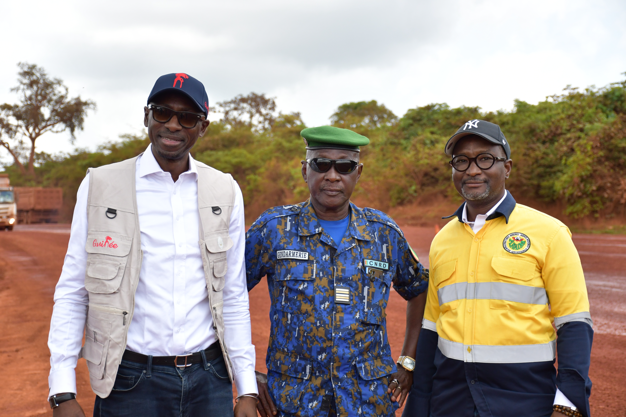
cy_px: 208
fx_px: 1304
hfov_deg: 27.0
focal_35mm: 75
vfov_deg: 18.2
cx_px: 313
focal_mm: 50
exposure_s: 1/2000
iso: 1000
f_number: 4.8
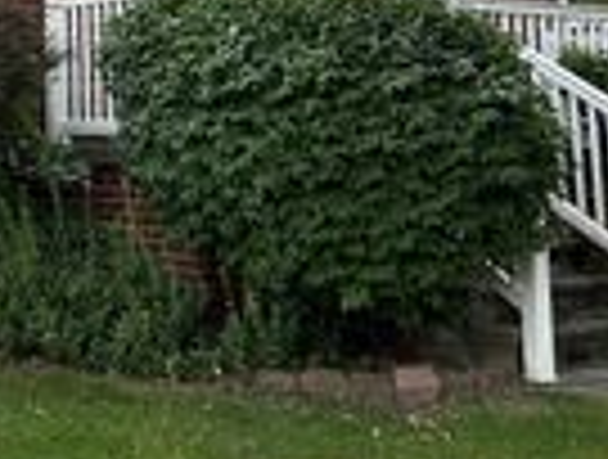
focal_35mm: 96
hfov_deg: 19.8
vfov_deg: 14.5
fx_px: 1691
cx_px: 9
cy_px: -223
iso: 40
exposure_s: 1/204
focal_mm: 5.7
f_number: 1.5
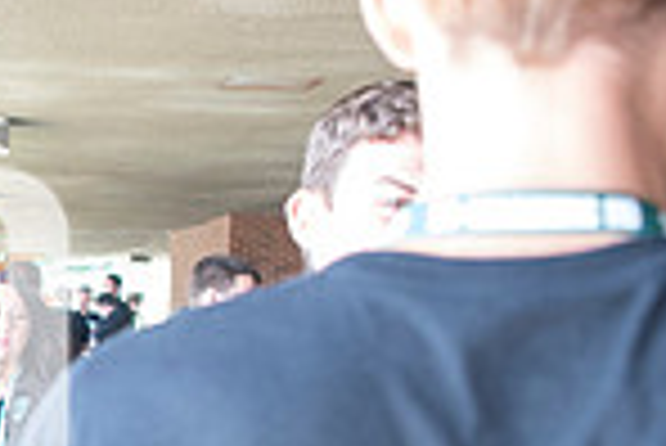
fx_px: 1741
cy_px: 381
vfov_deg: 14.5
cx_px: -270
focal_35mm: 94
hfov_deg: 19.5
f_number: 2.8
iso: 2000
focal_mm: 24
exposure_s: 1/200
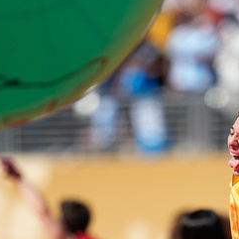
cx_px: 224
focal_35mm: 1444
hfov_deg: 1.2
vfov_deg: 1.2
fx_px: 11280
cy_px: 284
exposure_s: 1/8000
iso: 400
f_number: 2.8
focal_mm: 400
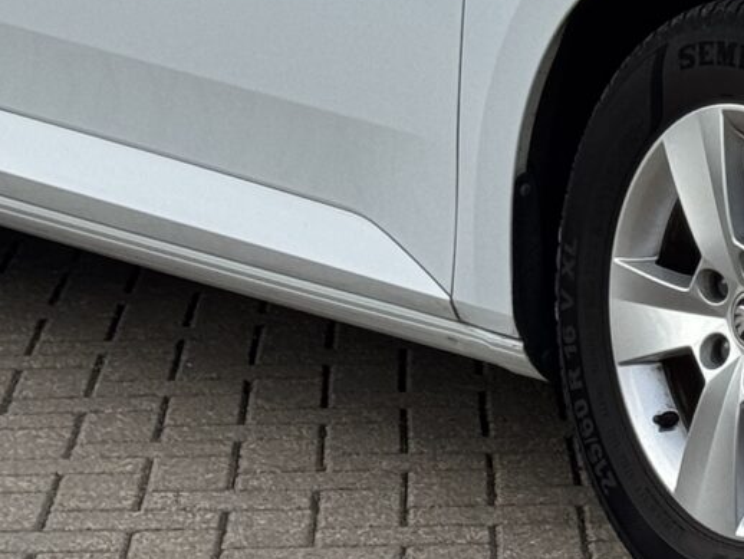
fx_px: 4580
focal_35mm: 213
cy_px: -415
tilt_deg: +0.0
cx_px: 859
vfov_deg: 6.8
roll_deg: +0.3
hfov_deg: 9.2
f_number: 1.78
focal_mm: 6.76
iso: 64
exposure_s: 1/2611
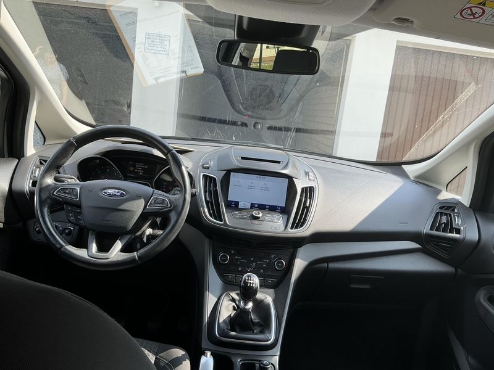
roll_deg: -6.7
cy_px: 185
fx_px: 400
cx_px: 247
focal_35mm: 28
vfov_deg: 49.7
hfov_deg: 63.4
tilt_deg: -9.7
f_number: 1.8
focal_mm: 3
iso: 25
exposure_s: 1/335
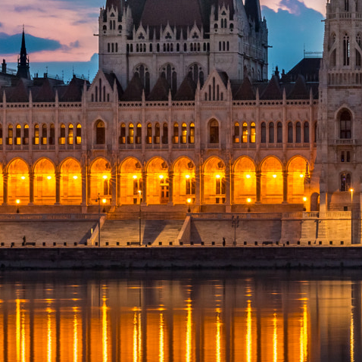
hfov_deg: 9.8
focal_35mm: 175
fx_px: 2070
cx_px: 473
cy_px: 209
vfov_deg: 10.0
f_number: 11
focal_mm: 48
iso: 100
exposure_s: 2.7
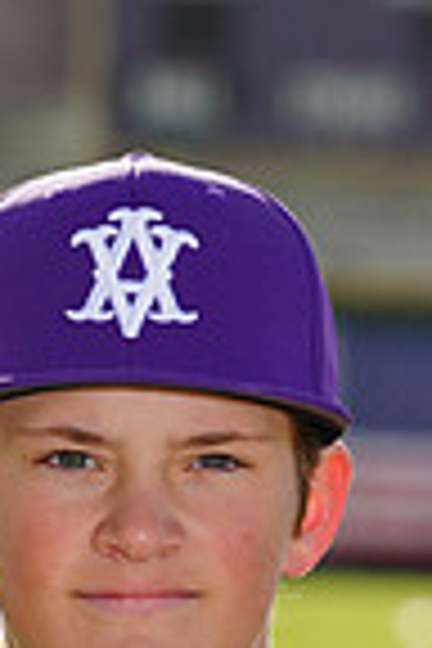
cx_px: 232
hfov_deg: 1.5
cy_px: 1040
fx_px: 16271
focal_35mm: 904
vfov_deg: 2.3
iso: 100
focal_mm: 224
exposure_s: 1/200
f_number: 9
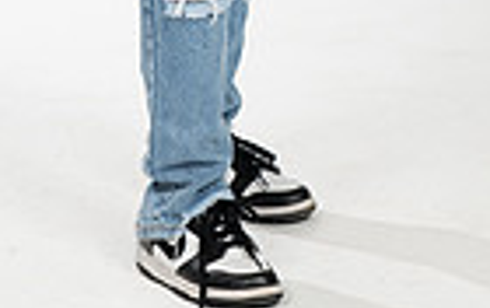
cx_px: 294
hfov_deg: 9.1
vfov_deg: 5.6
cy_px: -402
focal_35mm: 229
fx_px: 3063
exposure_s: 1/250
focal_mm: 70
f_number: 5.6
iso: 200
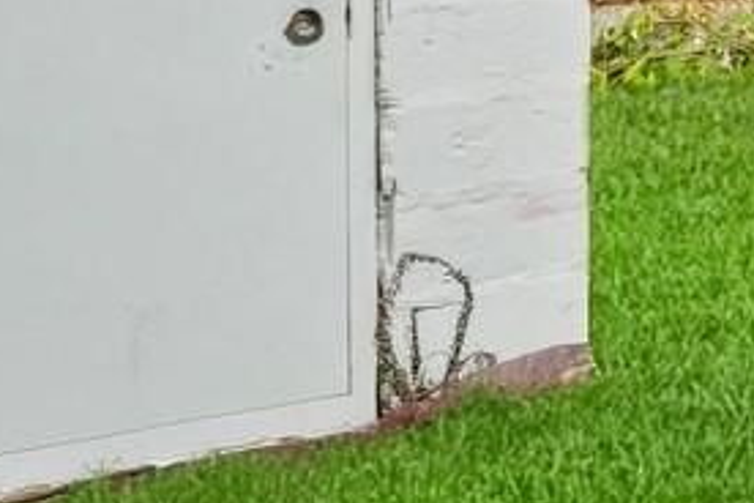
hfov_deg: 13.3
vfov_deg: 12.5
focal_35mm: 104
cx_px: 1904
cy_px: -264
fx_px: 2178
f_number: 9
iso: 800
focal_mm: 14
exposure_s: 1/200
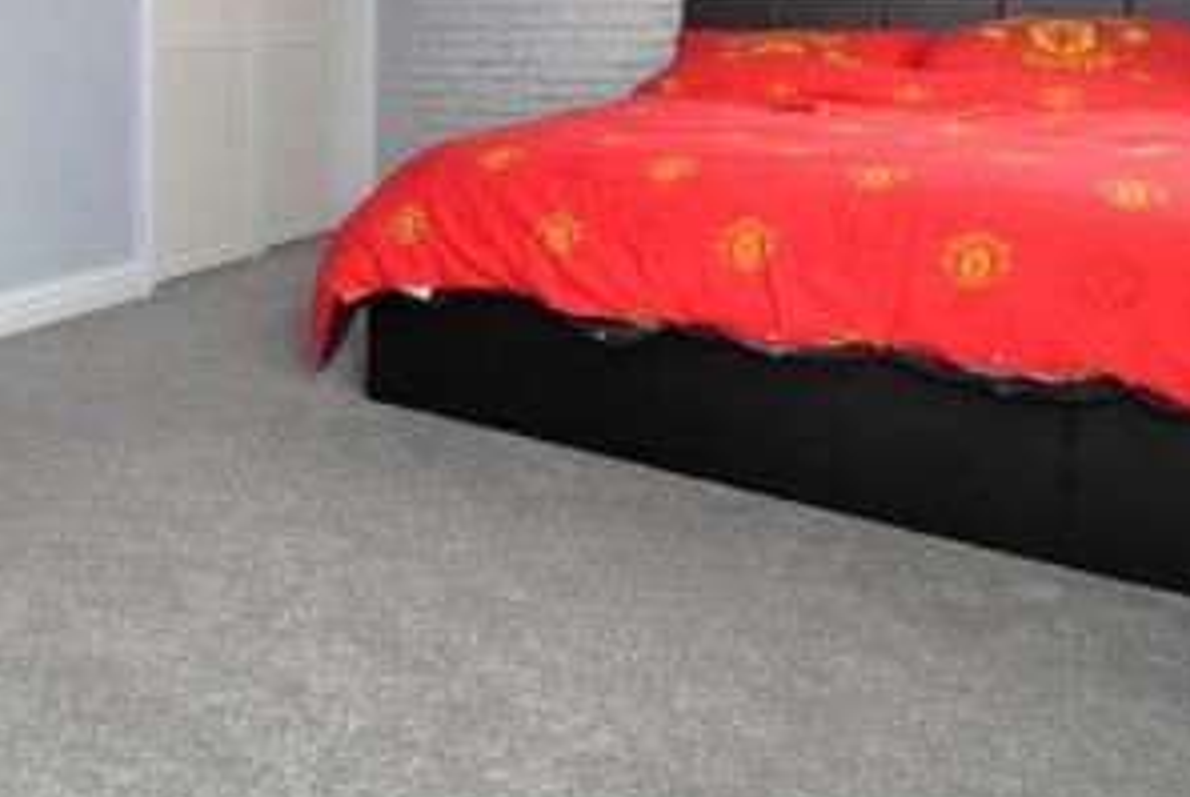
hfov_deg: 52.9
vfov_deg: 38.2
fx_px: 1092
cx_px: 214
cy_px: 126
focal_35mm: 33
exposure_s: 1/60
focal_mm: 10
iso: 200
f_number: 4
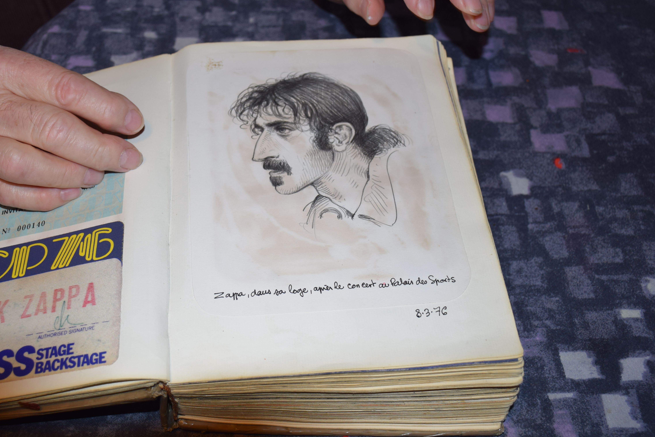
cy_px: 206
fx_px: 831
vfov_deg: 29.4
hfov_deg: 42.8
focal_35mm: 46
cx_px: 253
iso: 280
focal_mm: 23
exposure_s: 1/60
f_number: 4
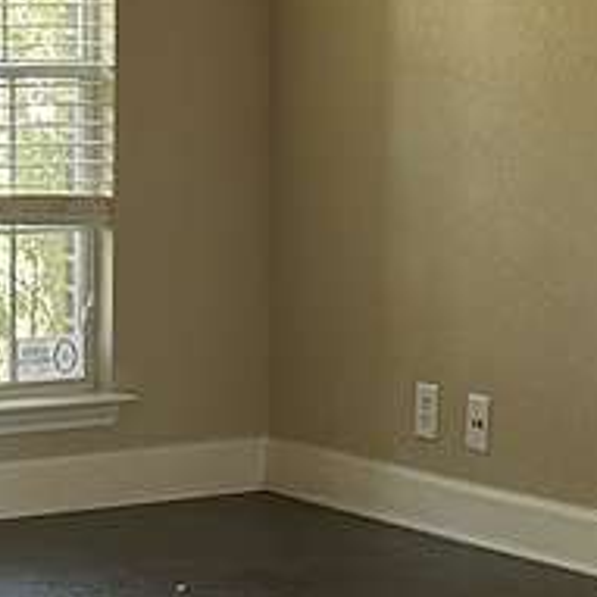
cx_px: 269
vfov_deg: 10.9
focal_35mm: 160
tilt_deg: -7.5
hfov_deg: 10.9
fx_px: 3122
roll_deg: +0.2
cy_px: 369
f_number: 1.78
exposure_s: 1/79
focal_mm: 6.86
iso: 250
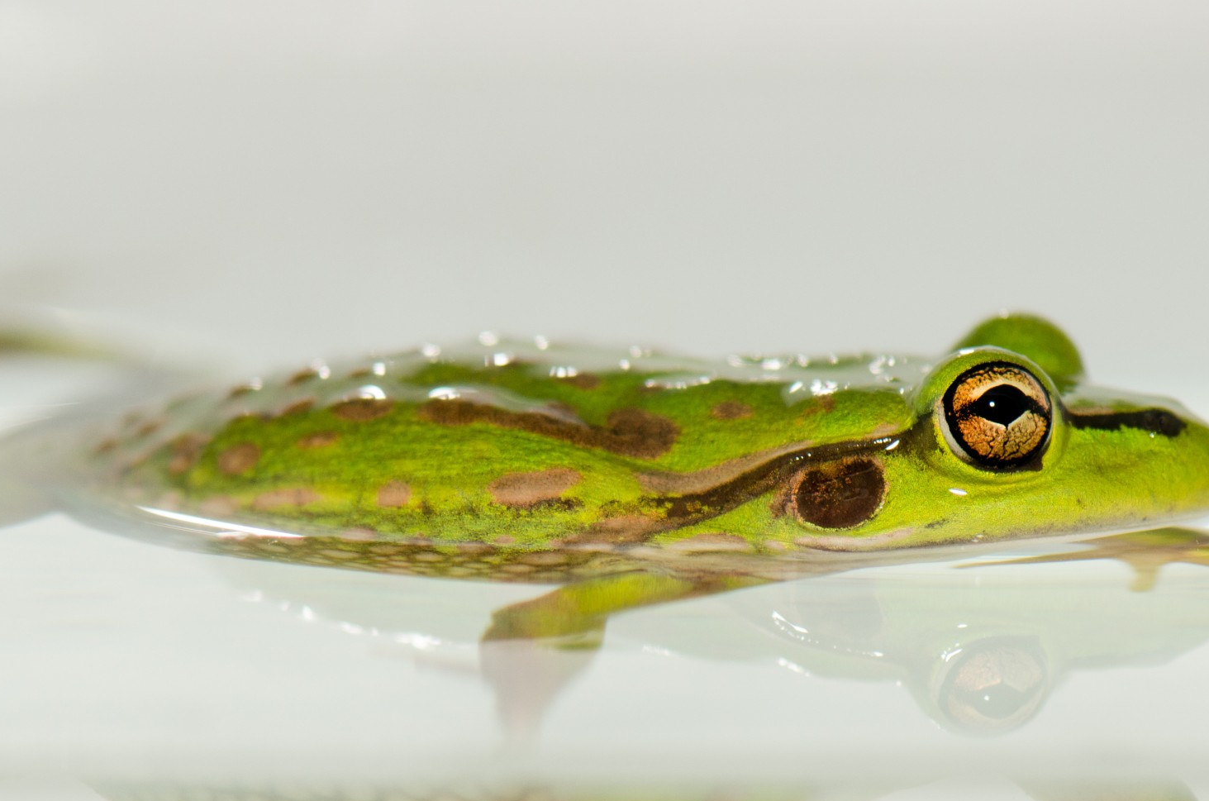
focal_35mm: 323
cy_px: 715
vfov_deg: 4.2
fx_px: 10826
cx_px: 400
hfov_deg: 6.4
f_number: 5.6
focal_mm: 105
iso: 100
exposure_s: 1/125
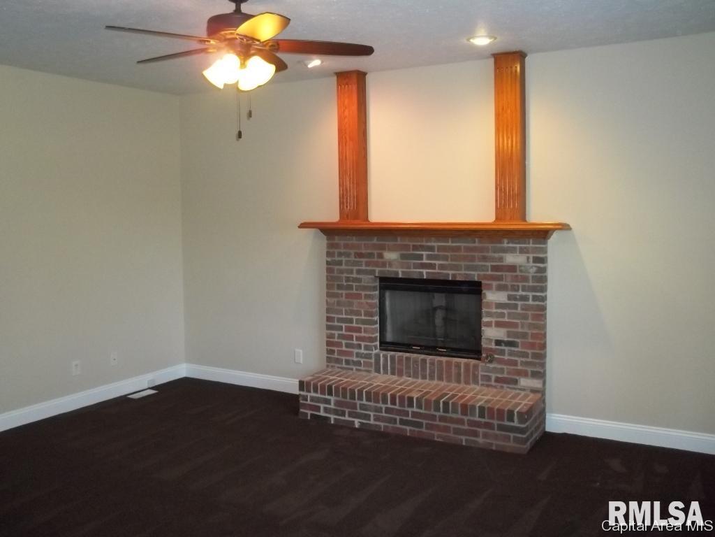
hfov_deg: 55.4
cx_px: 358
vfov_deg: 42.9
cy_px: 268
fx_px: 682
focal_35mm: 33
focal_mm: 5.9
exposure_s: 1/30
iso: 320
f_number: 3.3
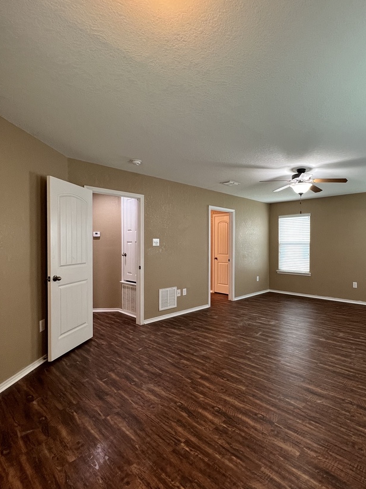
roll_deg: -0.1
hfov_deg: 73.0
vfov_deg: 91.0
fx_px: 240
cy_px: 250
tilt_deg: -1.2
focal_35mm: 17
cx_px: 236
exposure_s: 1/60
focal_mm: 1.57
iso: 250
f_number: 1.8
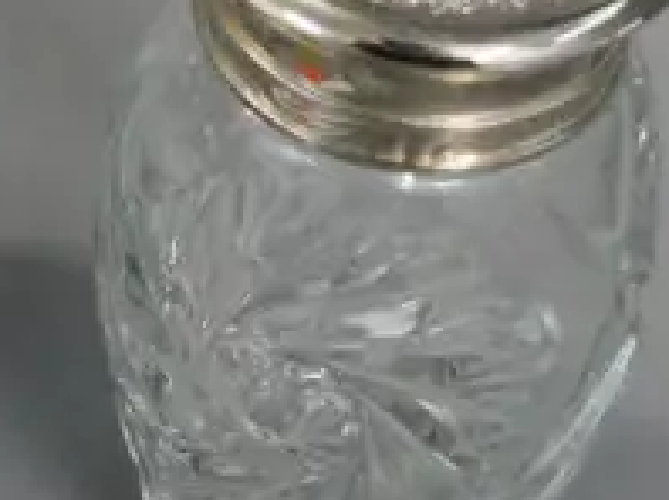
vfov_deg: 6.2
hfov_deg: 8.2
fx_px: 4594
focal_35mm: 238
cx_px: -341
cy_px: 47
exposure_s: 1/125
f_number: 4.7
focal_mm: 23
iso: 3200
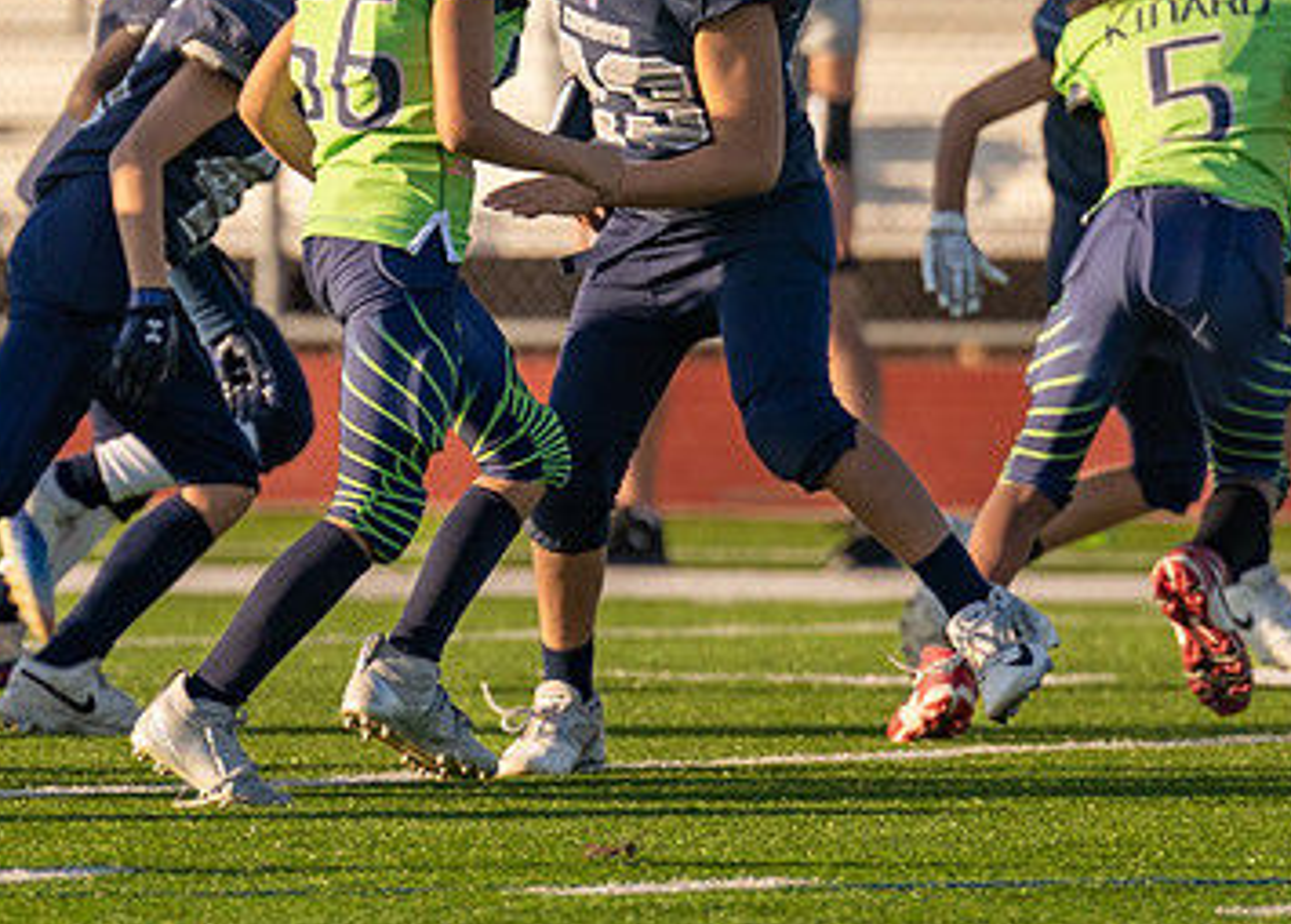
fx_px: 31514
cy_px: 48
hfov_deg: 2.3
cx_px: 866
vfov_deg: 1.7
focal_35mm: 859
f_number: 4
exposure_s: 1/1250
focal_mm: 280
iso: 200
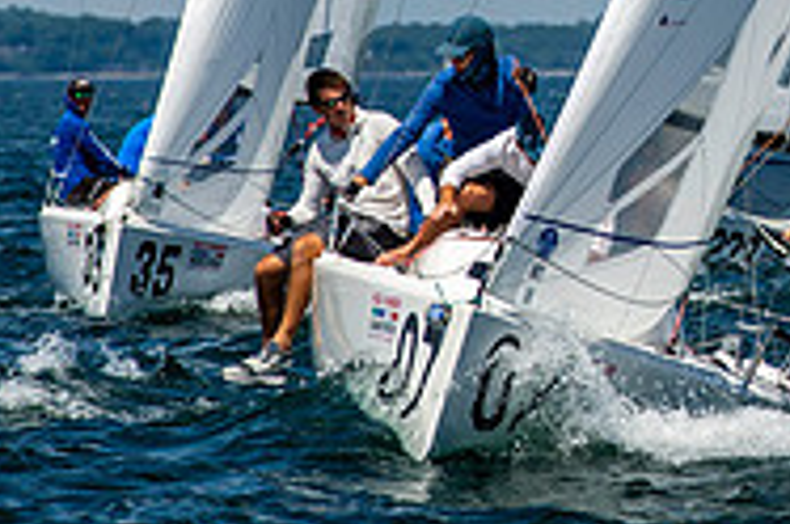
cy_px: -101
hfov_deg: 3.2
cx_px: 976
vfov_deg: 2.1
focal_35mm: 654
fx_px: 14327
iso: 320
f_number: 5.6
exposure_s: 1/2500
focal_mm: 200
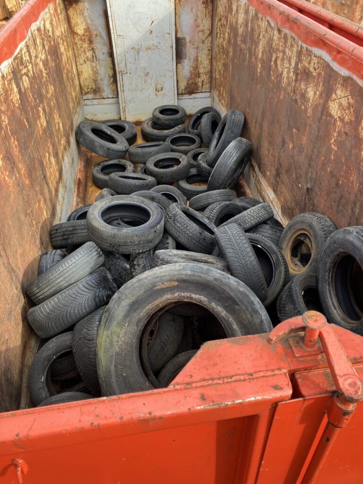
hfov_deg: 49.7
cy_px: 242
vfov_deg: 63.4
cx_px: 182
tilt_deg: -39.9
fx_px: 391
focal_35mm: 28
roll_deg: +1.5
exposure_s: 1/141
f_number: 1.8
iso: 25
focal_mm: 3.99
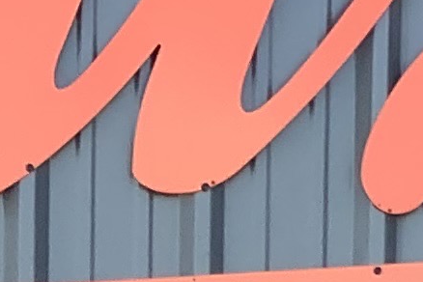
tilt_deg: -2.4
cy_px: 664
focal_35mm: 240
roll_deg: -1.4
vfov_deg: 5.5
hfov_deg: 8.6
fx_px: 2820
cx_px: 60
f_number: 2.4
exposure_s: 1/117
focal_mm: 3.3
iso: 25
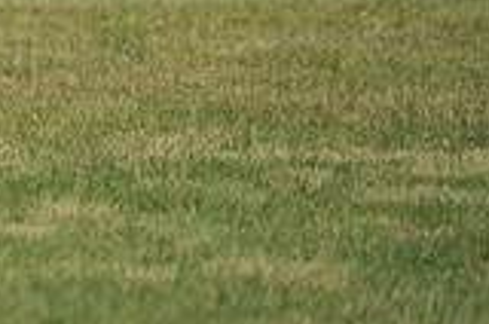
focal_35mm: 1451
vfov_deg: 0.9
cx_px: -312
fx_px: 19670
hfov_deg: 1.4
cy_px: -229
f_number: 4
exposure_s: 1/4000
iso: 640
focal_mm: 400
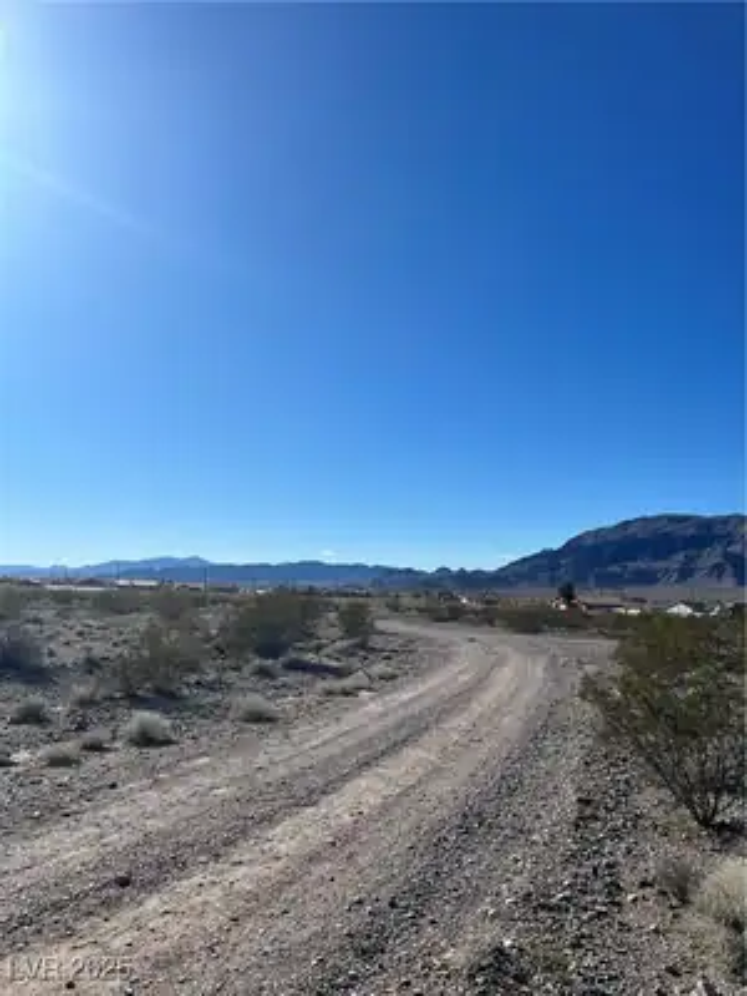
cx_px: 374
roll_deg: -2.5
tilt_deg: +5.9
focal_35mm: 26
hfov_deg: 53.1
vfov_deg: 67.3
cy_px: 498
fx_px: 748
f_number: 1.6
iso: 50
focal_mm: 5.1
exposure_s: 1/6173
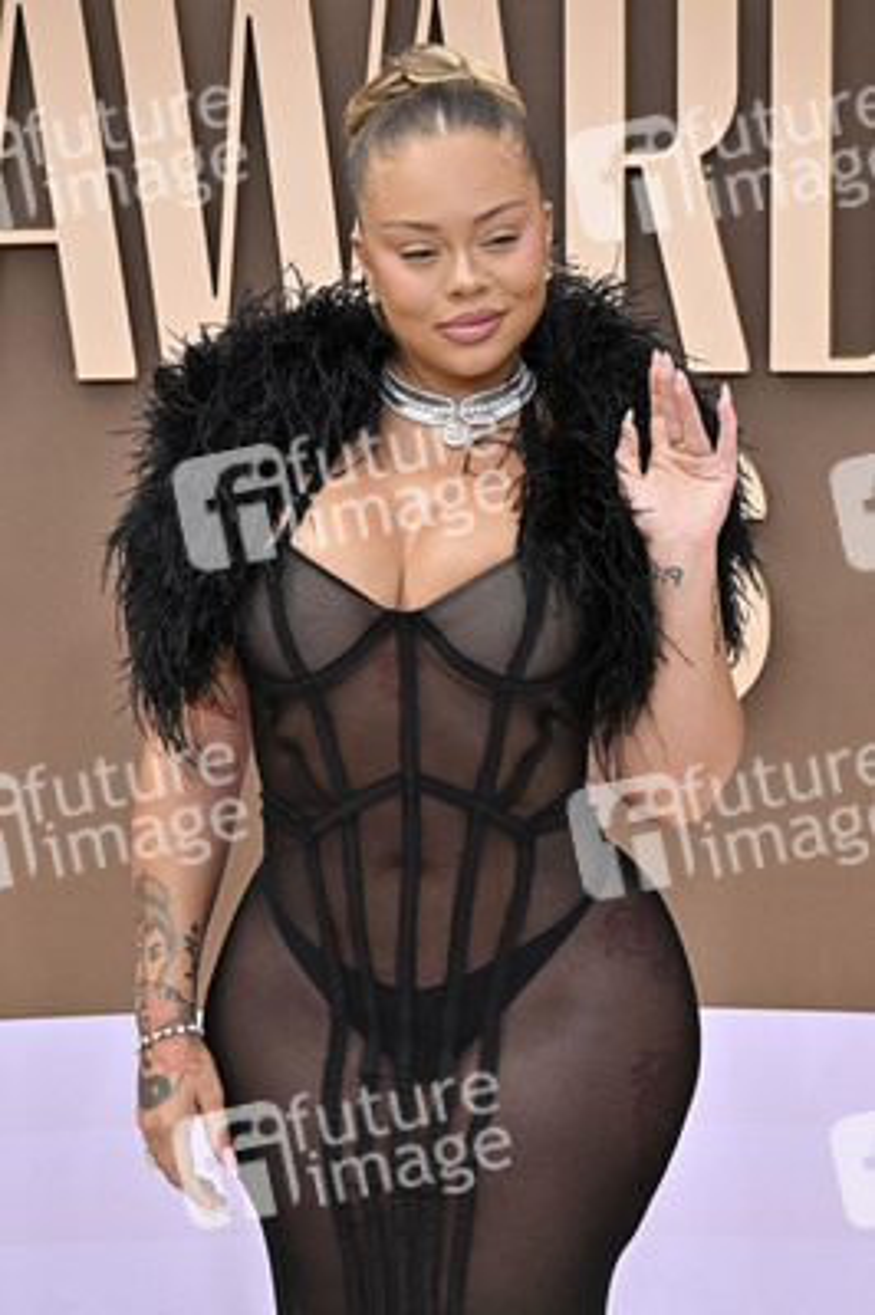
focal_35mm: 88
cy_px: 658
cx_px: 438
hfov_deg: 15.5
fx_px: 3214
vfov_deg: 23.1
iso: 400
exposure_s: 1/320
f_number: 11
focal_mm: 88
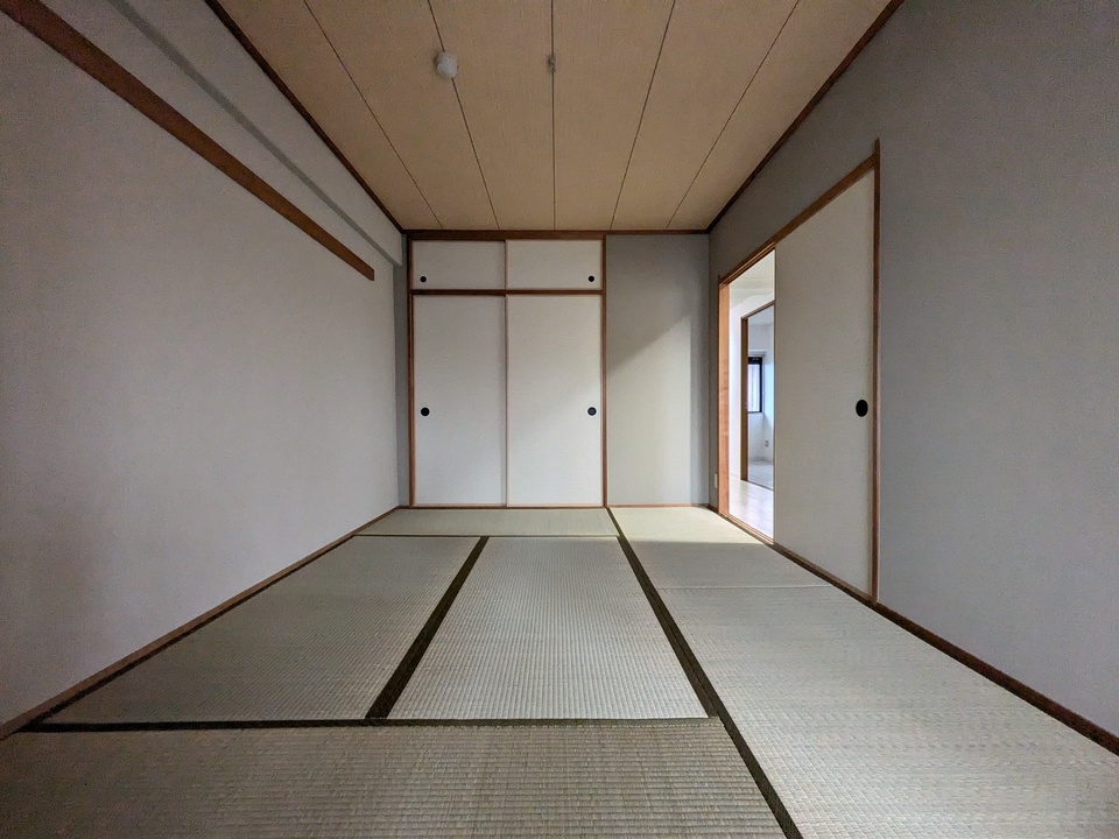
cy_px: 420
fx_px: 453
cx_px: 560
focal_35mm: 14
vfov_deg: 85.7
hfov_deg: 102.1
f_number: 2.2
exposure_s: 1/60
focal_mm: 1.83
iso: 377
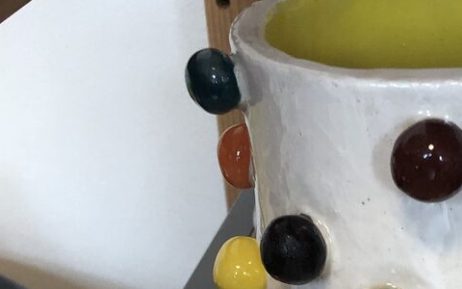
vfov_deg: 12.8
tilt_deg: -32.1
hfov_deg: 20.7
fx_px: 1247
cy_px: 364
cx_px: 396
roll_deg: +0.0
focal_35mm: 99
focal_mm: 4
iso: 32
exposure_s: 1/33
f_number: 1.8
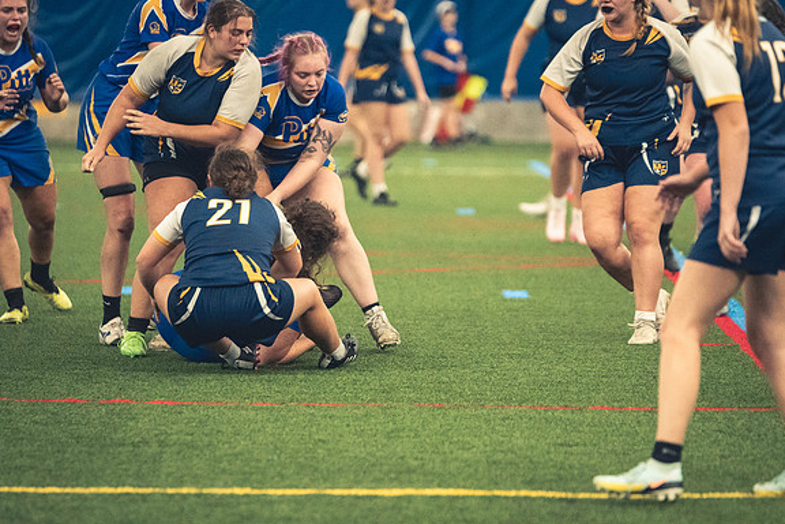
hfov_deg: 6.8
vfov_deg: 4.6
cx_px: 394
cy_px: 262
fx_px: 6585
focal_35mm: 302
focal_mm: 200
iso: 12800
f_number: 2.8
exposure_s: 1/500
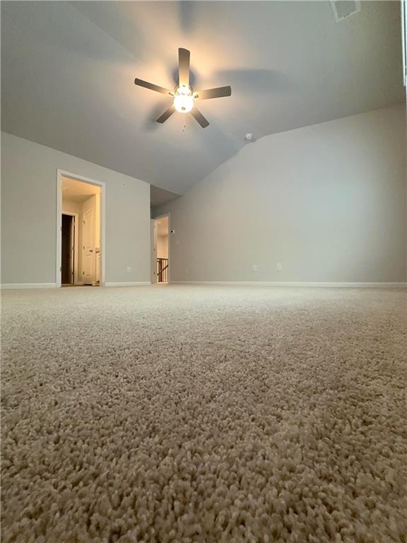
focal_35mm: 14
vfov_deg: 102.1
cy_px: 272
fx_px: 219
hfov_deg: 85.7
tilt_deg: +2.3
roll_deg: +0.1
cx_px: 204
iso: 400
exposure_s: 1/60
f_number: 2.2
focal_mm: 2.22
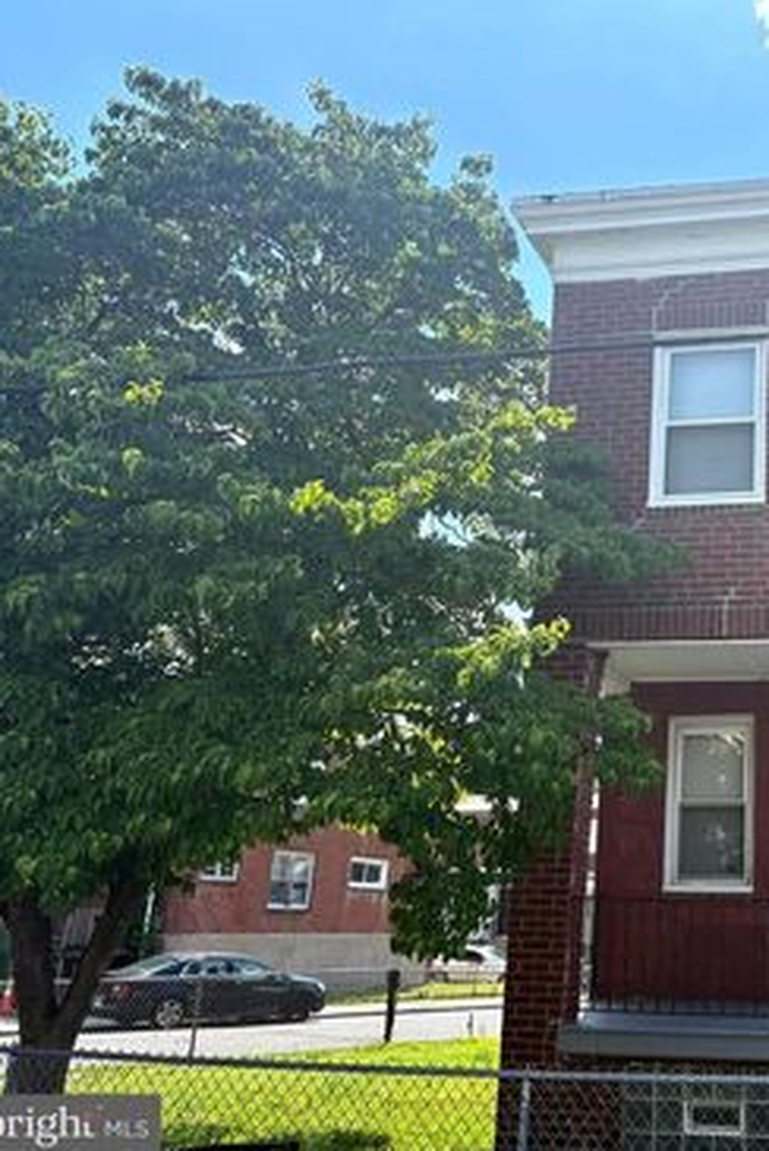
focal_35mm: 37
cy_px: 566
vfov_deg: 51.8
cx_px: 756
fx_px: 1183
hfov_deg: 33.2
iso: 64
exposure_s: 1/2639
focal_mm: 5.96
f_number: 1.6
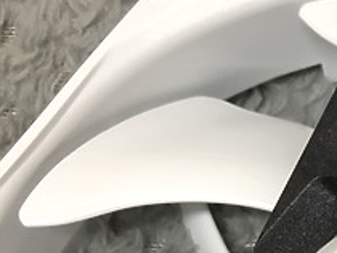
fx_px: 936
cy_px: 287
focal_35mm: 96
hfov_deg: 17.6
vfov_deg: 15.0
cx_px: 549
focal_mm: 4
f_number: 1.8
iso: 64
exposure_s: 1/15
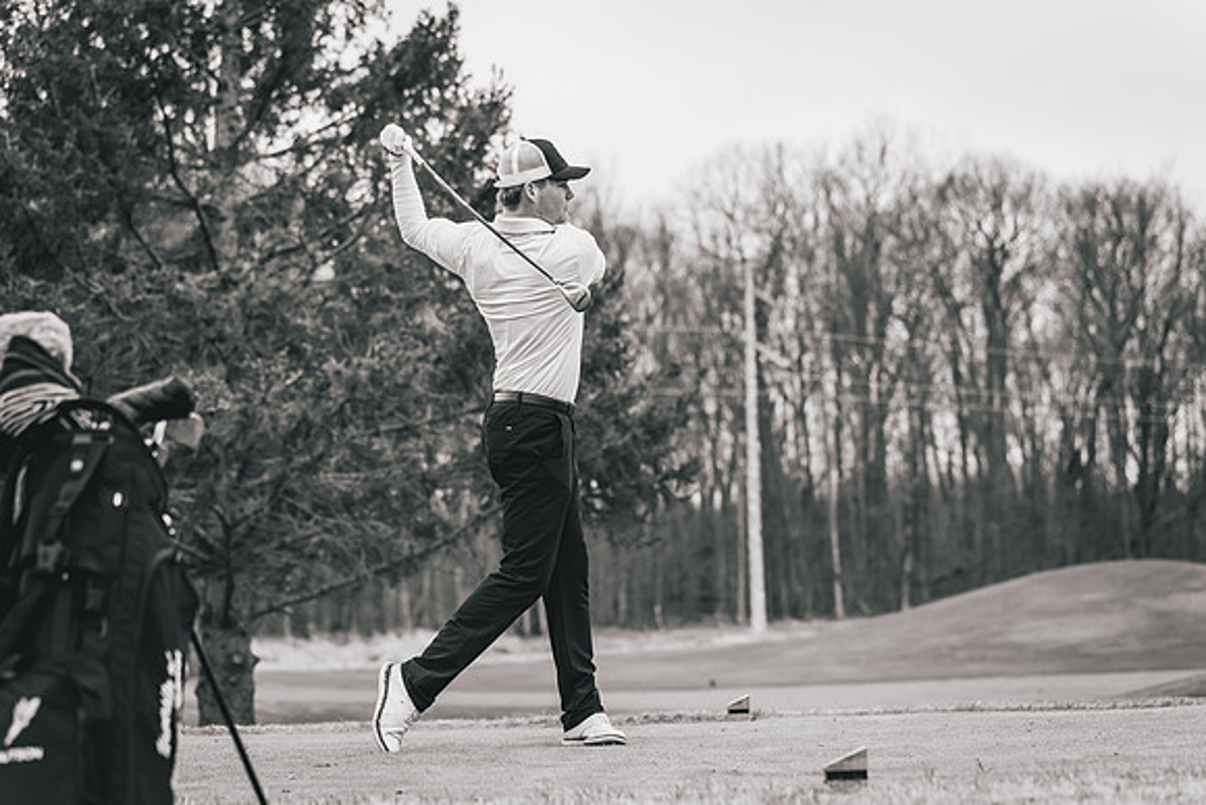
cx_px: 603
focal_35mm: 73
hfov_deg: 27.8
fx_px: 2434
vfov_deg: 18.8
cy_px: 403
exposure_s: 1/4000
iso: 640
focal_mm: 70
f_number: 2.8
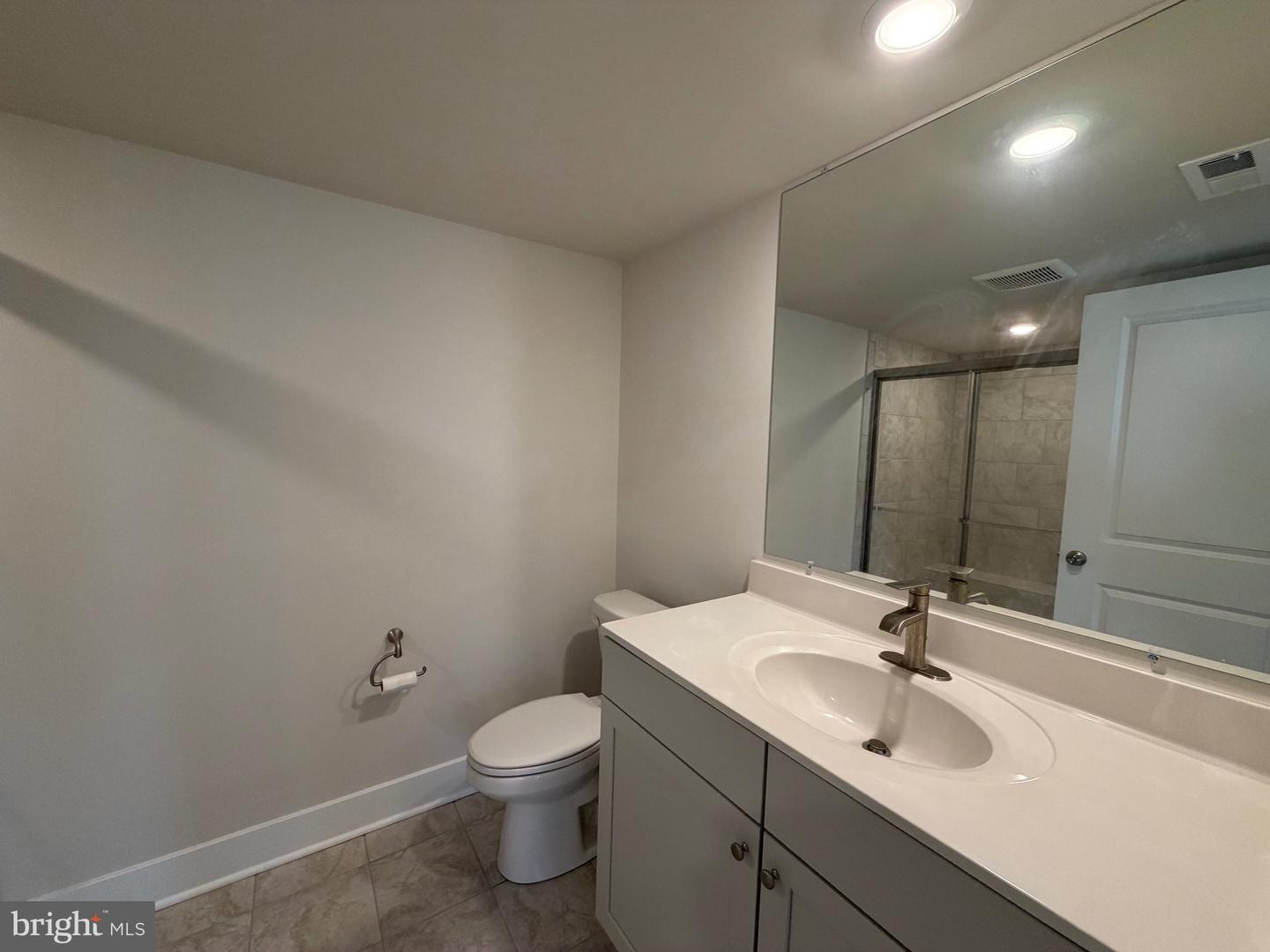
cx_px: 635
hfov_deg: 102.1
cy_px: 476
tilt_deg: -4.0
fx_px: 514
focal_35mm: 14
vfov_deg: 85.7
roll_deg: -0.6
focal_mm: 2.22
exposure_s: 1/120
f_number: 2.2
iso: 250
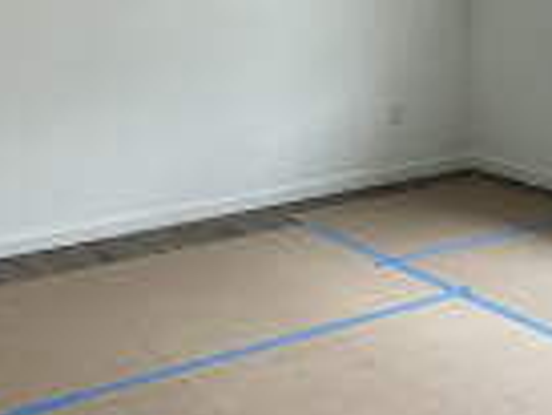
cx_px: 429
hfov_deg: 28.0
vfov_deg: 21.0
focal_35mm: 68
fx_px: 1085
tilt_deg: -4.3
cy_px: 4
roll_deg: +0.9
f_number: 2.2
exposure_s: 1/99
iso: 100
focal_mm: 2.22
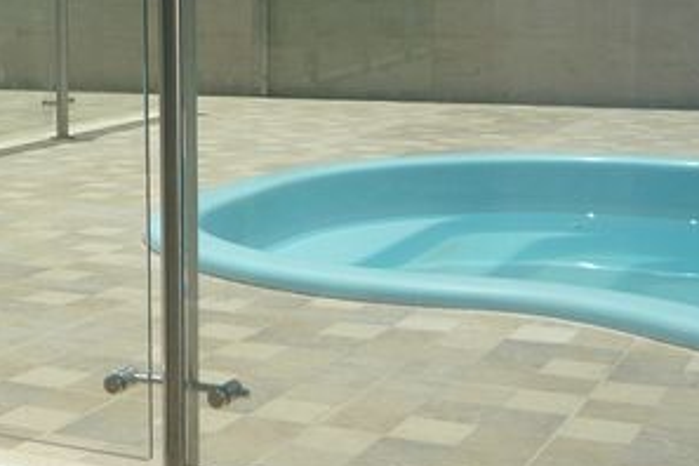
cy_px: 87
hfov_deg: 25.0
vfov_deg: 17.6
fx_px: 1495
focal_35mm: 77
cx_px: -15
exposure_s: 1/500
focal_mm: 5.5
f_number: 8
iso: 100
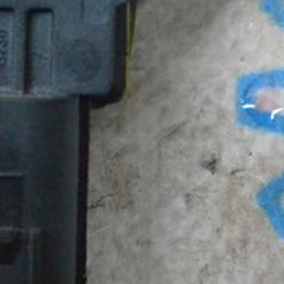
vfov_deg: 6.9
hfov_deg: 6.9
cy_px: 26
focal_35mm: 255
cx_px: 77
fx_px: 2363
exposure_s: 1/125
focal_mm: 55
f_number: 10
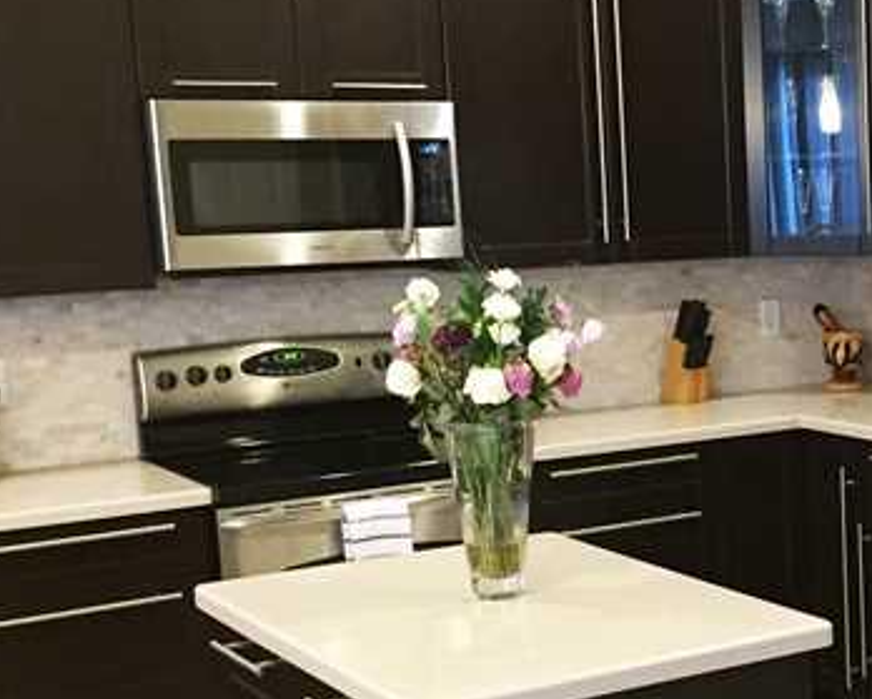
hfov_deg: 26.9
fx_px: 1679
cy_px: 453
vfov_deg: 23.4
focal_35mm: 65
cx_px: 942
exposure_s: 1/20
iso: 250
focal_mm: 4.15
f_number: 2.2
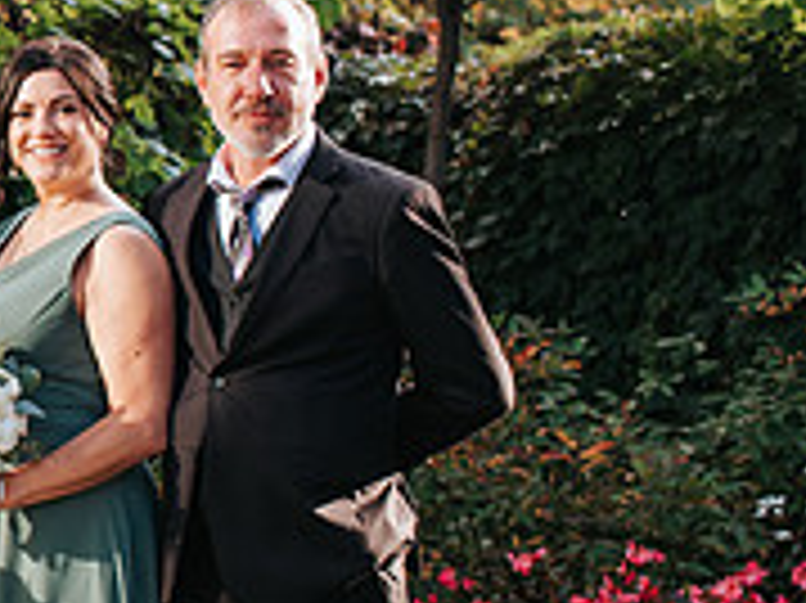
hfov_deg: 15.0
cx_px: -431
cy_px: 241
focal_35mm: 121
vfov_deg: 12.2
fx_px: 2815
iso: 900
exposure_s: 1/1000
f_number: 3.2
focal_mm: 35
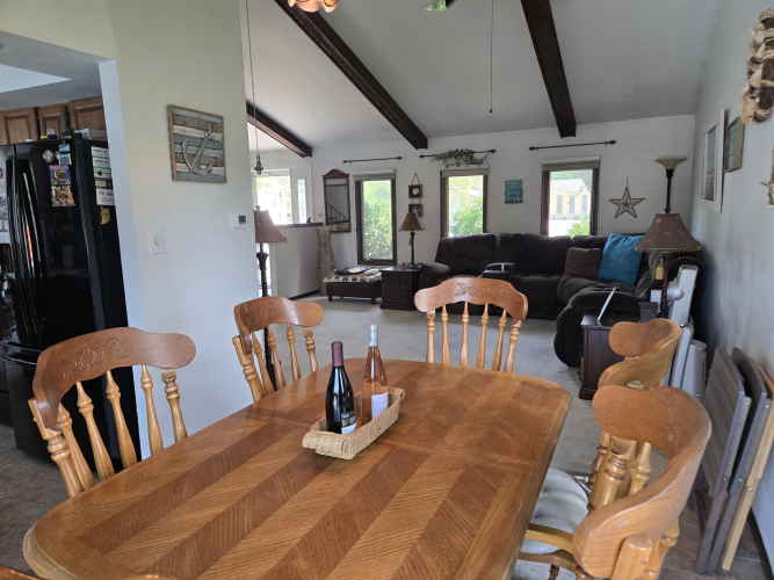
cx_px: 387
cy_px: 290
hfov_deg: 73.9
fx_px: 514
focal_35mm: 23
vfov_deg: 58.9
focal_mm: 5.4
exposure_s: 1/120
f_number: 1.8
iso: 125
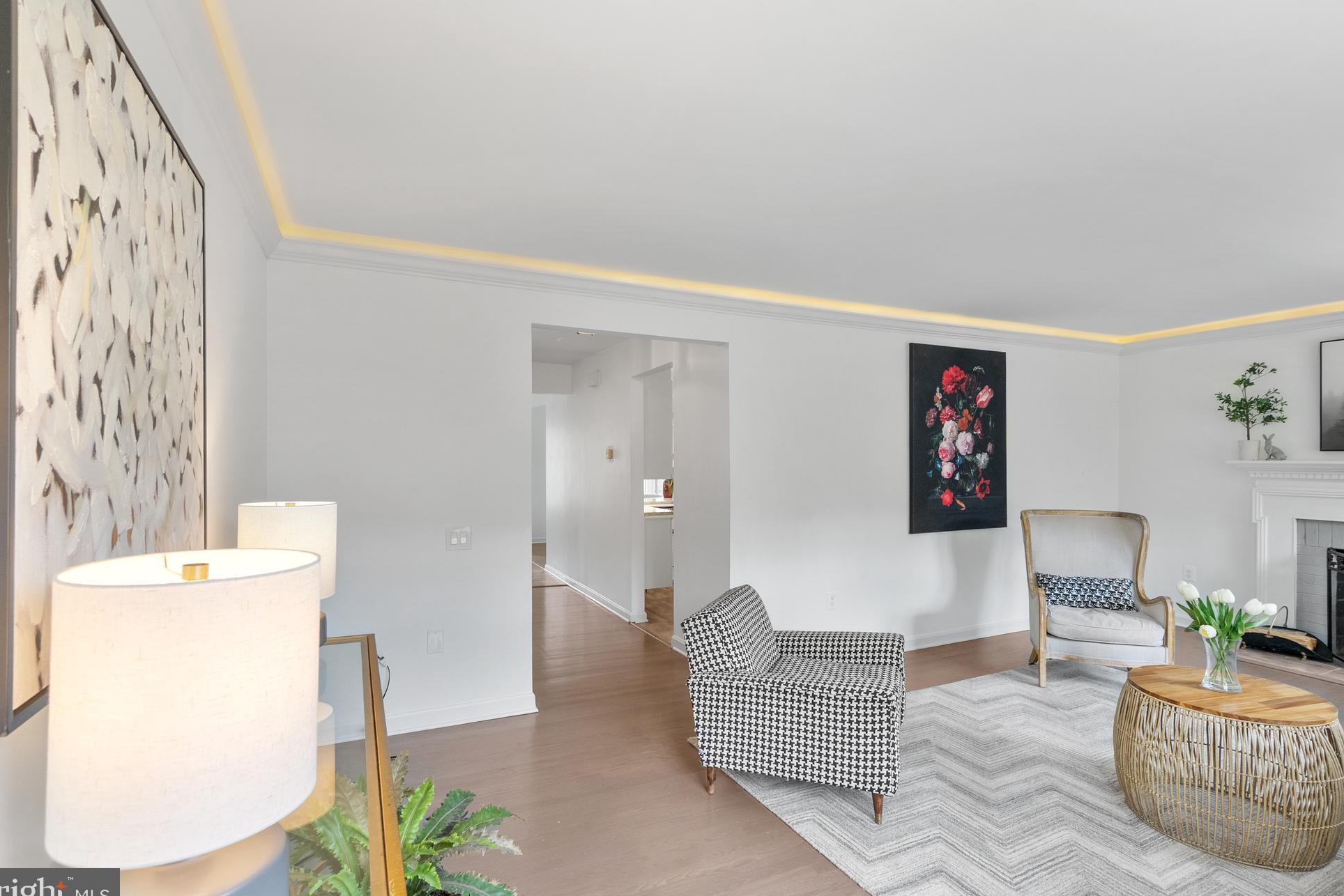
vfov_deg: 70.5
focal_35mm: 17
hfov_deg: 93.3
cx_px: 679
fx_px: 635
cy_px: 443
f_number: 8
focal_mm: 16
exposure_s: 1/13
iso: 800
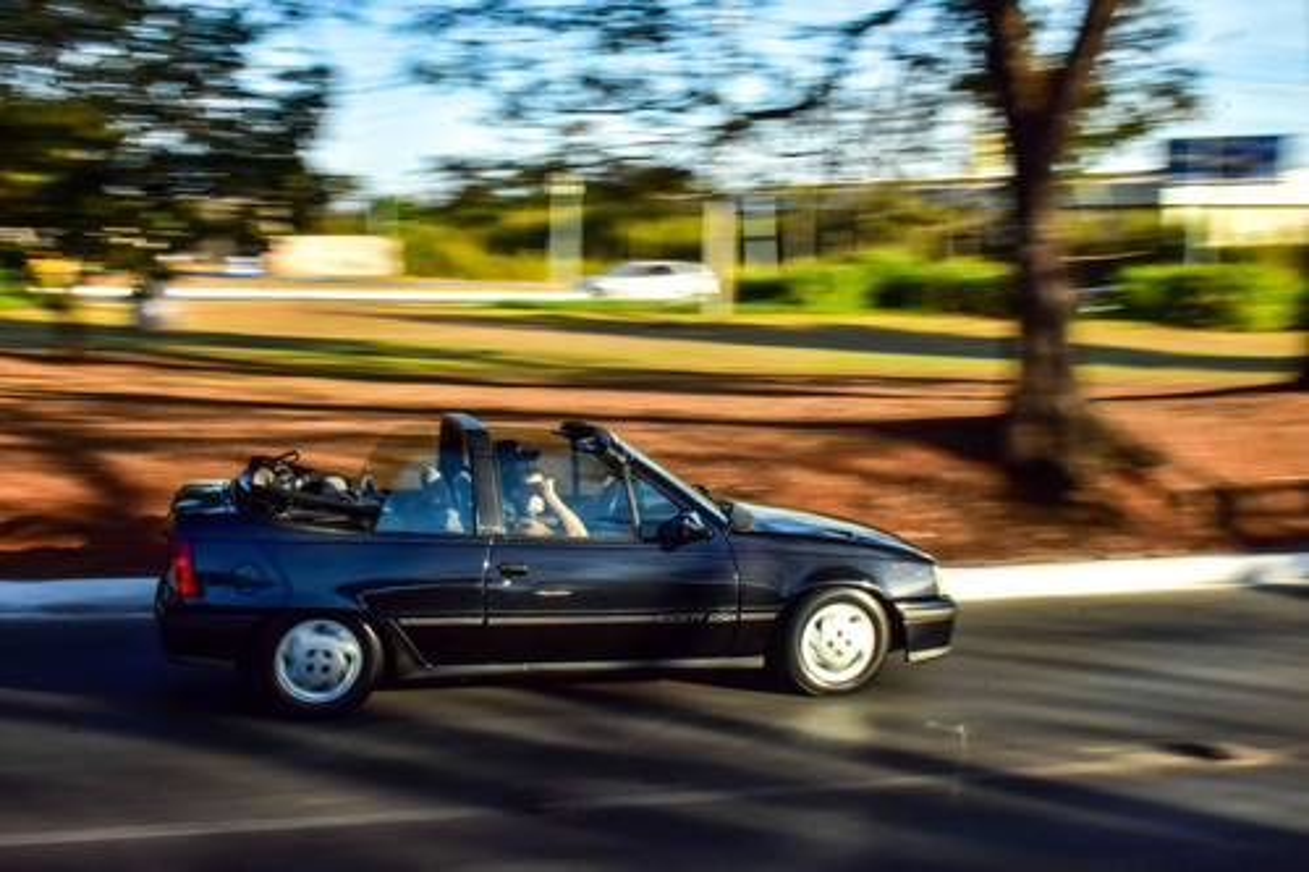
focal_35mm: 40
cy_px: 436
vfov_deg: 33.0
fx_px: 1472
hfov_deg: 47.9
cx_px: 654
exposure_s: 1/60
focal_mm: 27
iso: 800
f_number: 22
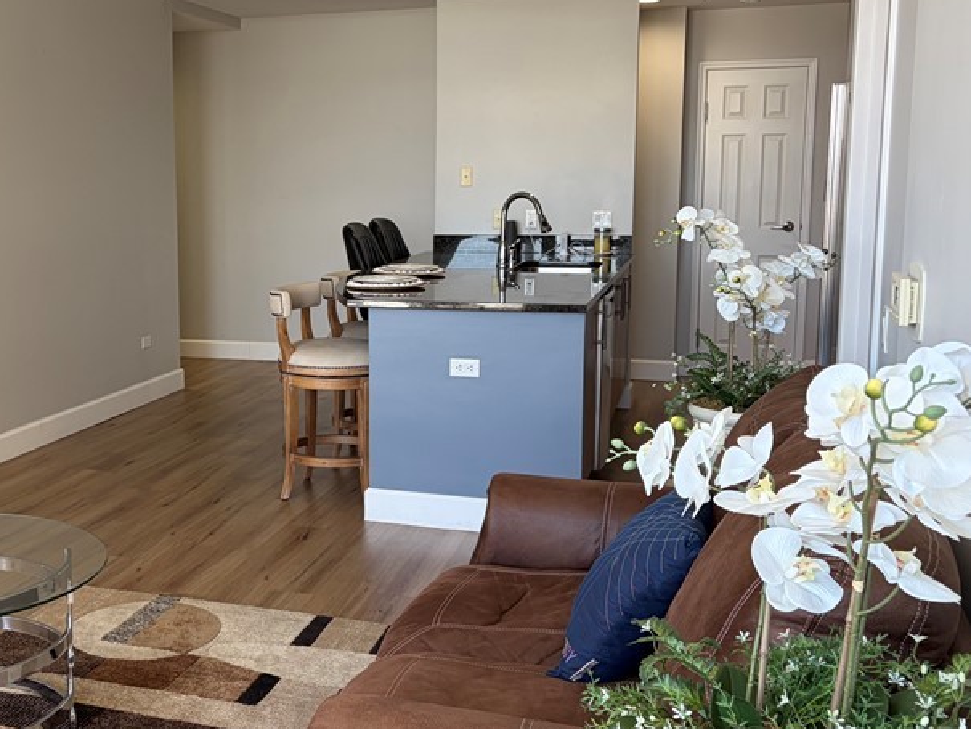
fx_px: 1234
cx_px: 276
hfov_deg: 42.0
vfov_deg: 32.9
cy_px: 328
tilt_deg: -7.3
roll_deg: +1.0
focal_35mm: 44
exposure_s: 1/120
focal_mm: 5.96
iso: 80
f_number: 1.6
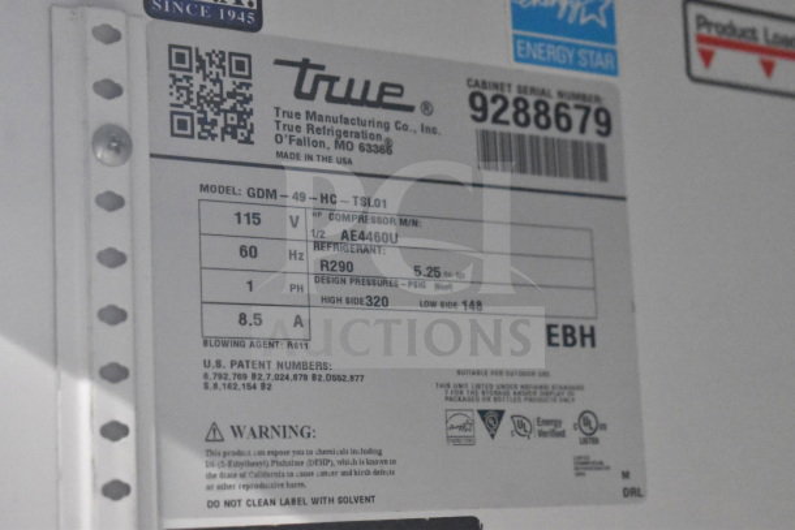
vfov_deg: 16.6
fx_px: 1822
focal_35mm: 82
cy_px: 265
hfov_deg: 24.6
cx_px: 398
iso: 18000
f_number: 5.6
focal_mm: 55
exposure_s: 1/100
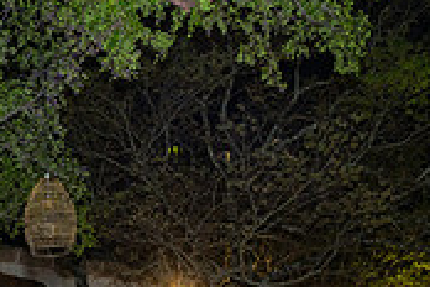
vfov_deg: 15.4
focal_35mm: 80
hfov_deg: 24.4
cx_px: 20
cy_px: 463
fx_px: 955
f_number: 4
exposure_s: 1/80
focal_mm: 24
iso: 1000
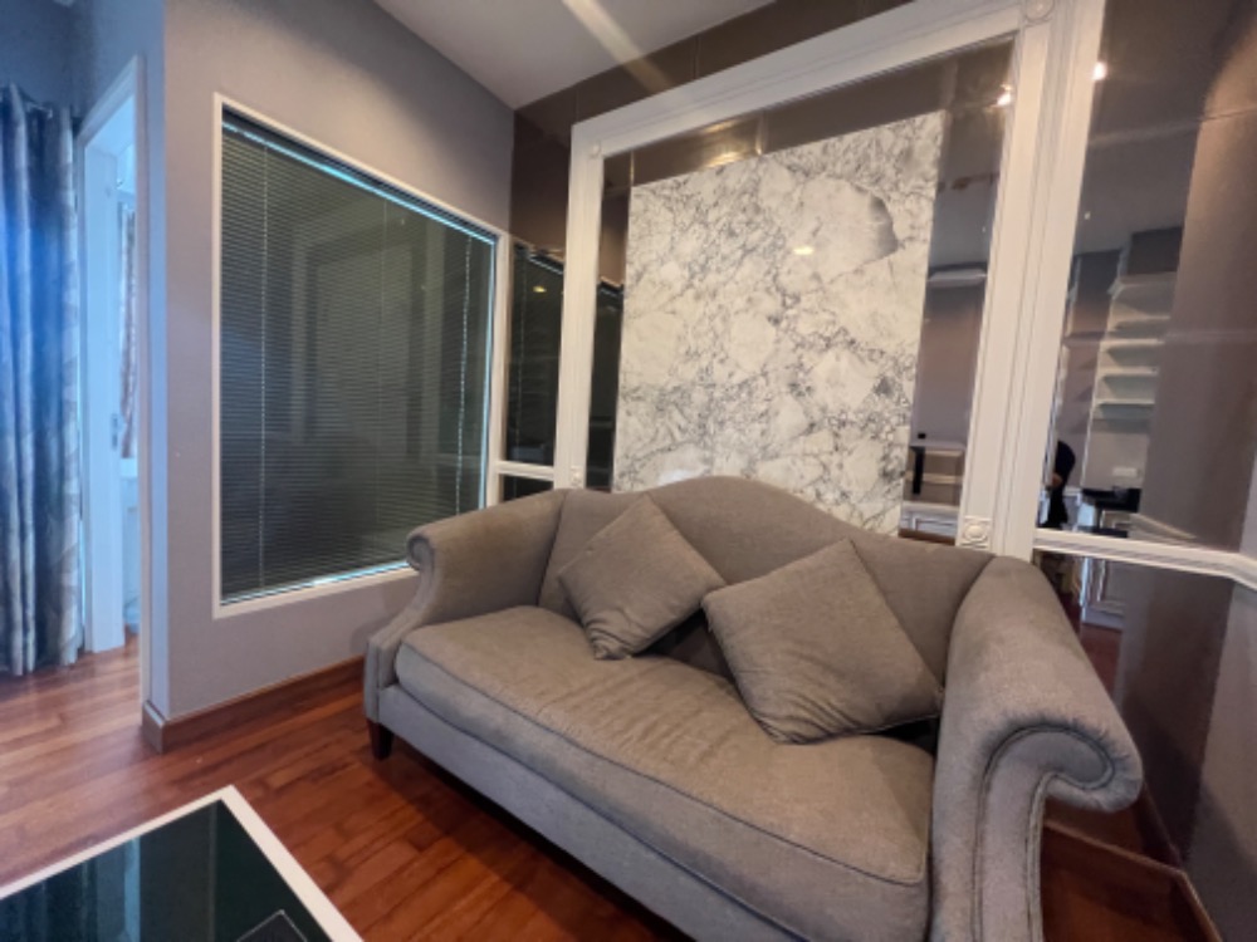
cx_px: 628
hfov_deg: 106.2
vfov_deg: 89.9
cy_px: 471
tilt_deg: -4.7
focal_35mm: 13
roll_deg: -4.4
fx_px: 472
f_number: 1.8
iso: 640
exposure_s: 1/50
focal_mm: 1.57
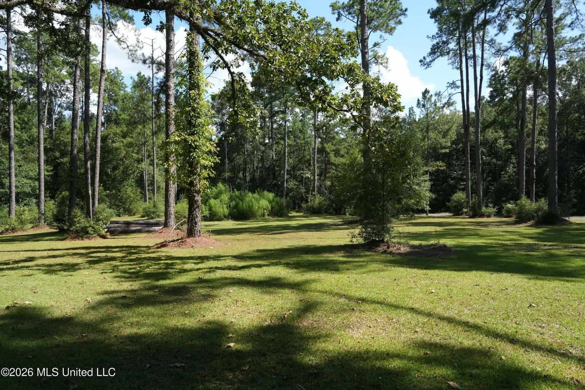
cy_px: 195
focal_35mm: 24
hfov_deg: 73.7
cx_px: 292
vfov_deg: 53.1
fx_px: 390
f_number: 8
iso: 320
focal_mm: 24
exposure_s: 1/320
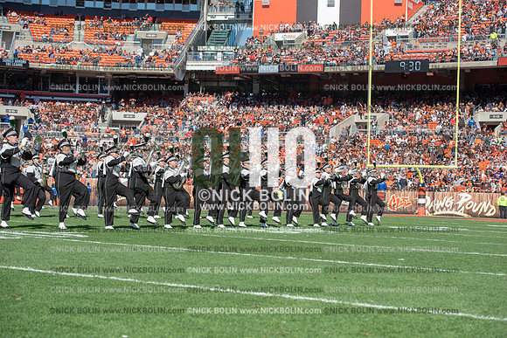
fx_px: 986
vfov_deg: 19.5
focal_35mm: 70
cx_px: 254
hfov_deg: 28.8
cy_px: 169
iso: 400
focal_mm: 70
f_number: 5
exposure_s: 1/2000
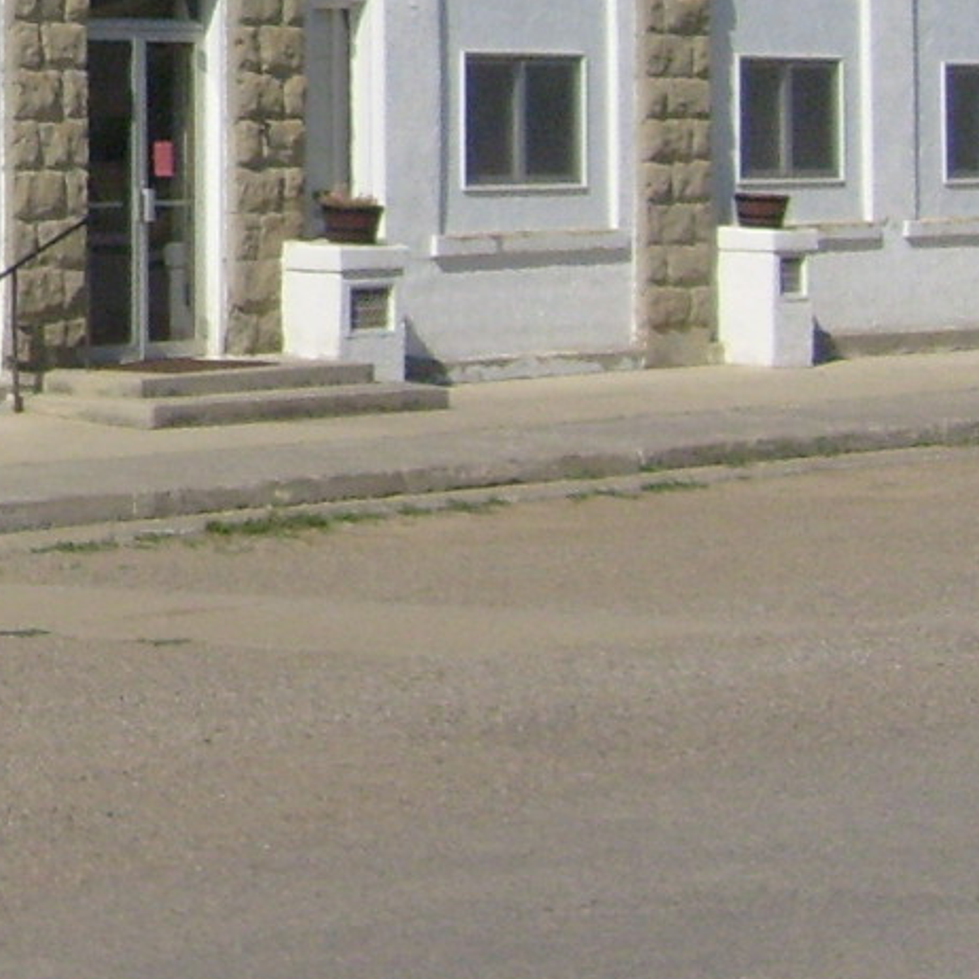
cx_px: -742
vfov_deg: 12.3
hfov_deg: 11.8
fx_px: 4384
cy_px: -312
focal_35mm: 137
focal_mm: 5.8
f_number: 7.1
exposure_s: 1/500
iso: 80
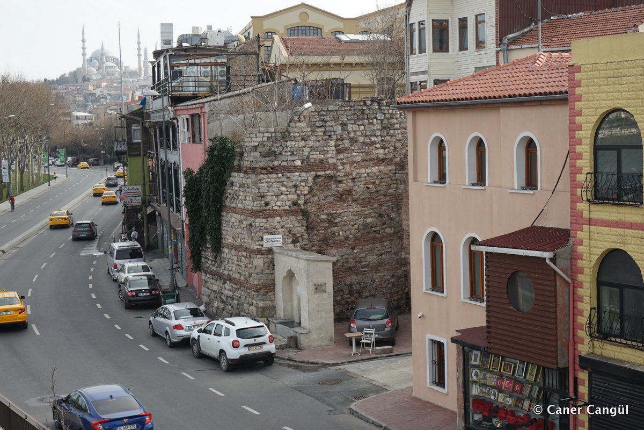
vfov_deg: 23.8
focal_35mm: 57
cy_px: 215
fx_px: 1020
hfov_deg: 35.1
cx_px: 322
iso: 100
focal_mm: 57
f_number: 8
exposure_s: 1/125
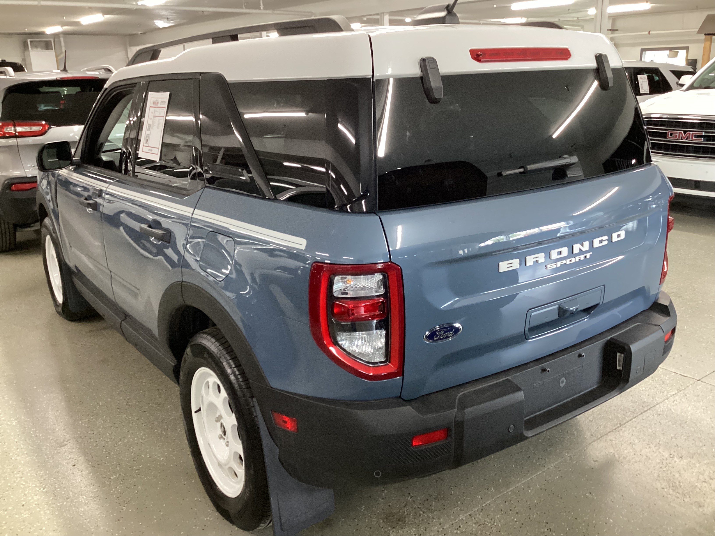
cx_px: 358
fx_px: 640
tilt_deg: -18.3
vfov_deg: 45.4
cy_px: 268
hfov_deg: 58.4
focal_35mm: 31
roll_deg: +0.2
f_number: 2.4
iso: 320
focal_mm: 3.3
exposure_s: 1/50
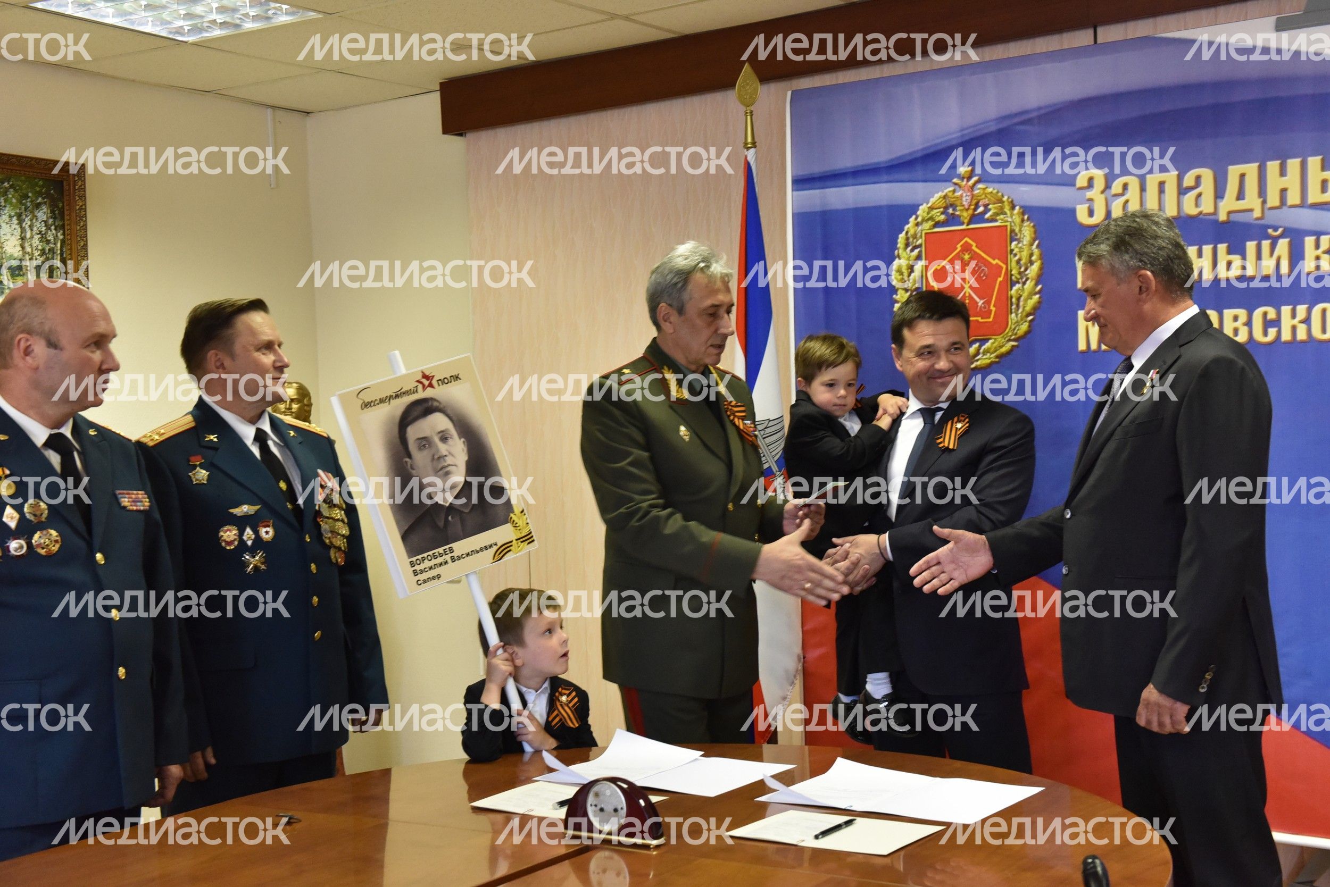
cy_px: 444
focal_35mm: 48
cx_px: 665
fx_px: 1774
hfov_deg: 41.1
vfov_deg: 28.1
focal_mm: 48
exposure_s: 1/100
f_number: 5.6
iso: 4000
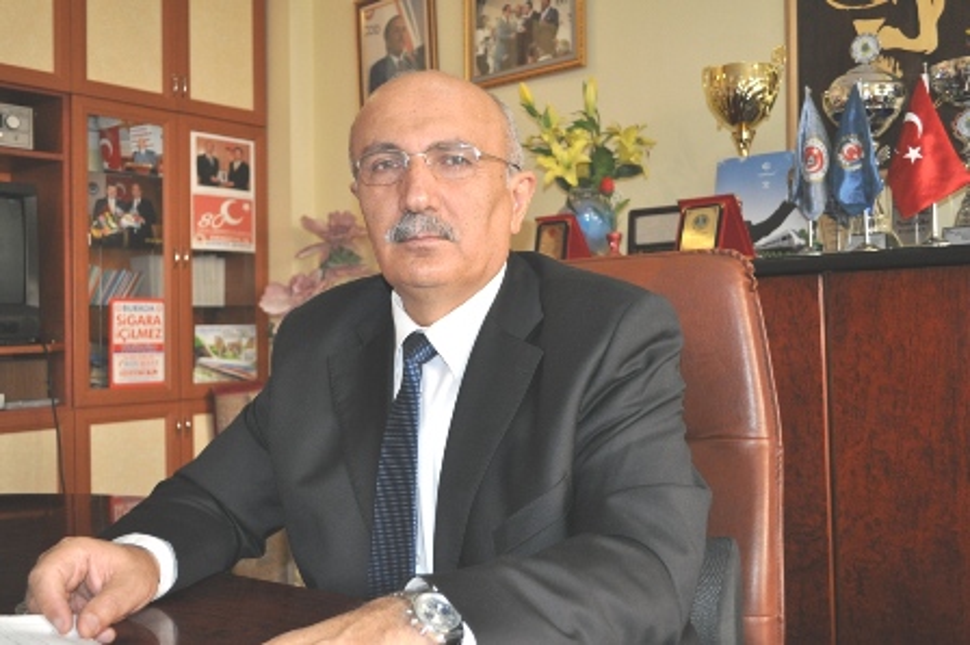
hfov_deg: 53.2
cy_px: 322
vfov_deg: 36.8
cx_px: 485
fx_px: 969
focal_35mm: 36
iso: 800
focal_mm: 24
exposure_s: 1/60
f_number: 4
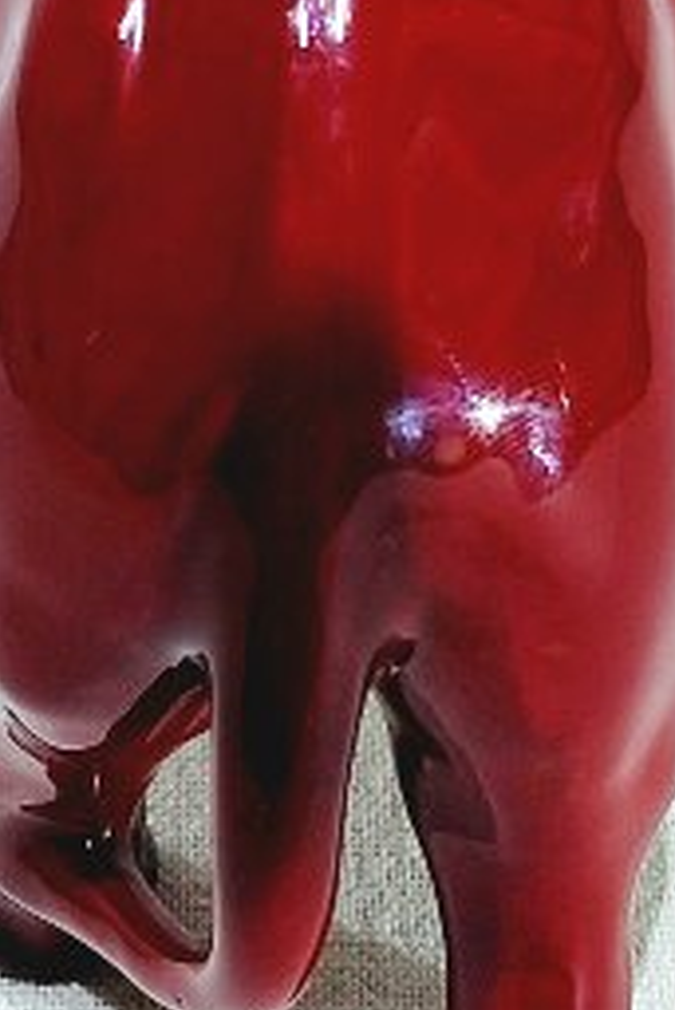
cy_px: -142
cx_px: 379
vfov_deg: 16.2
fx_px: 3426
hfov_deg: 11.2
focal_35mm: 122
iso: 50
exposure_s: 1/133
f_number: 1.8
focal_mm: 4.69
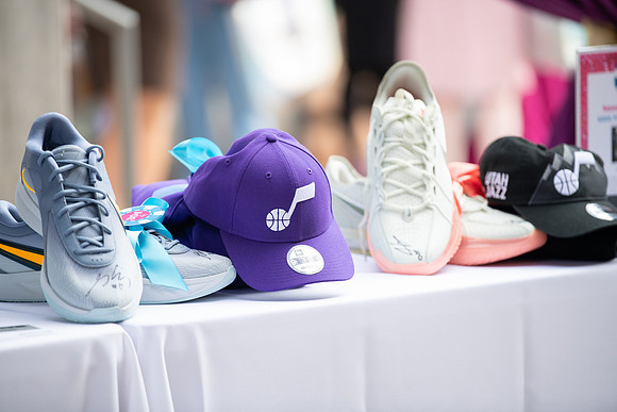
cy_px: 206
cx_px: 308
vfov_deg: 7.4
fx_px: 3171
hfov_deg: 11.1
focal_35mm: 185
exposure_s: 1/250
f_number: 2.8
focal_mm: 185
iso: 400
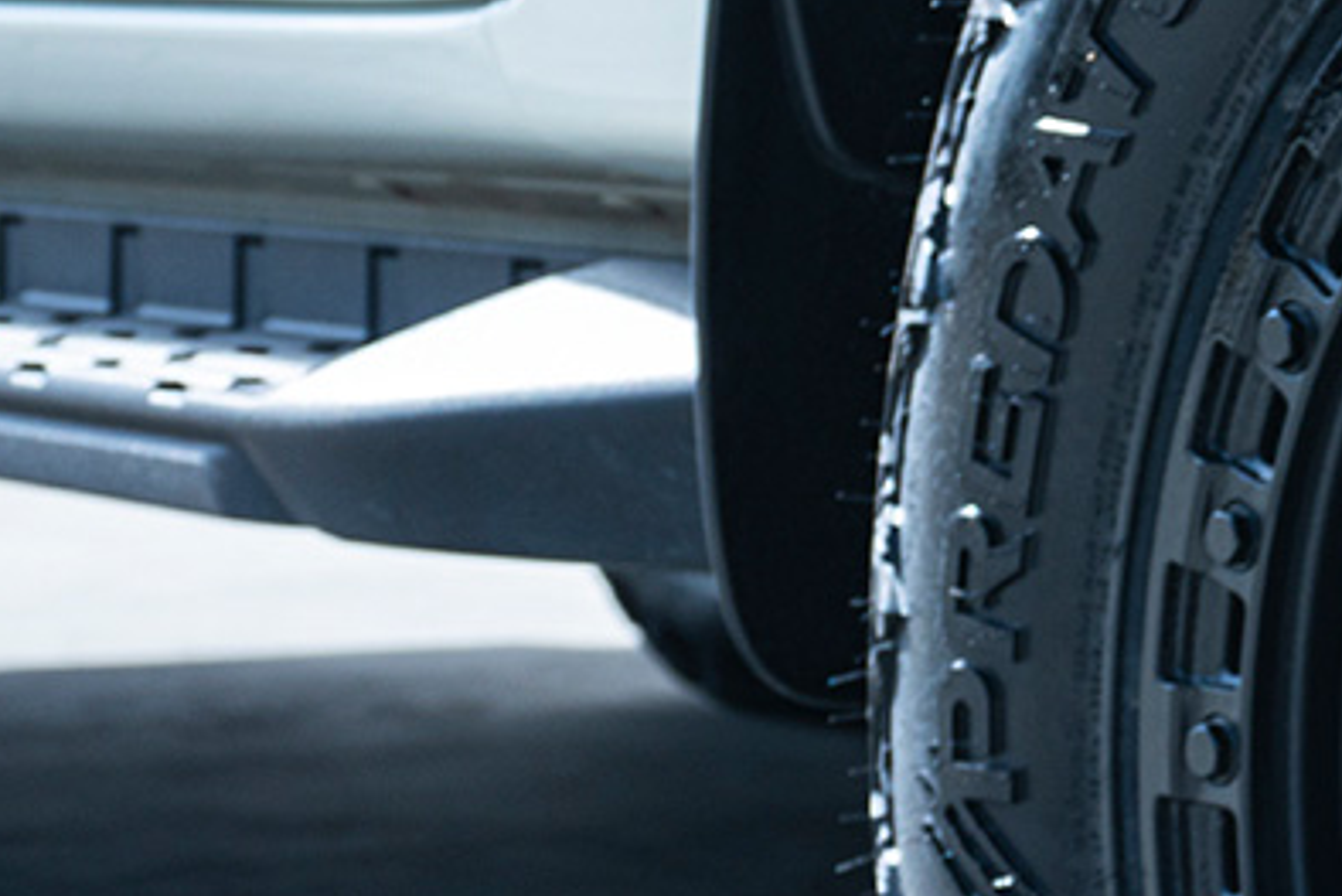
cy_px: 804
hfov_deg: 14.7
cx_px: 1410
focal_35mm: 137
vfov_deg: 10.0
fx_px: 5109
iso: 100
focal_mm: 30
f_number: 5.6
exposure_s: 1/160
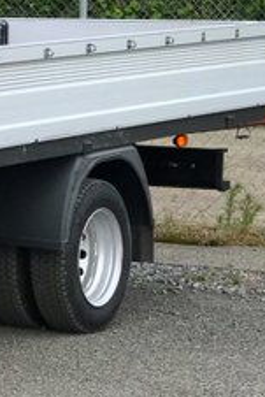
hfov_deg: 6.2
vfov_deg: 9.8
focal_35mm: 210
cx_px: -381
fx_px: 2315
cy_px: 148
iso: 20
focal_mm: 6.6
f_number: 2.8
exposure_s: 1/812
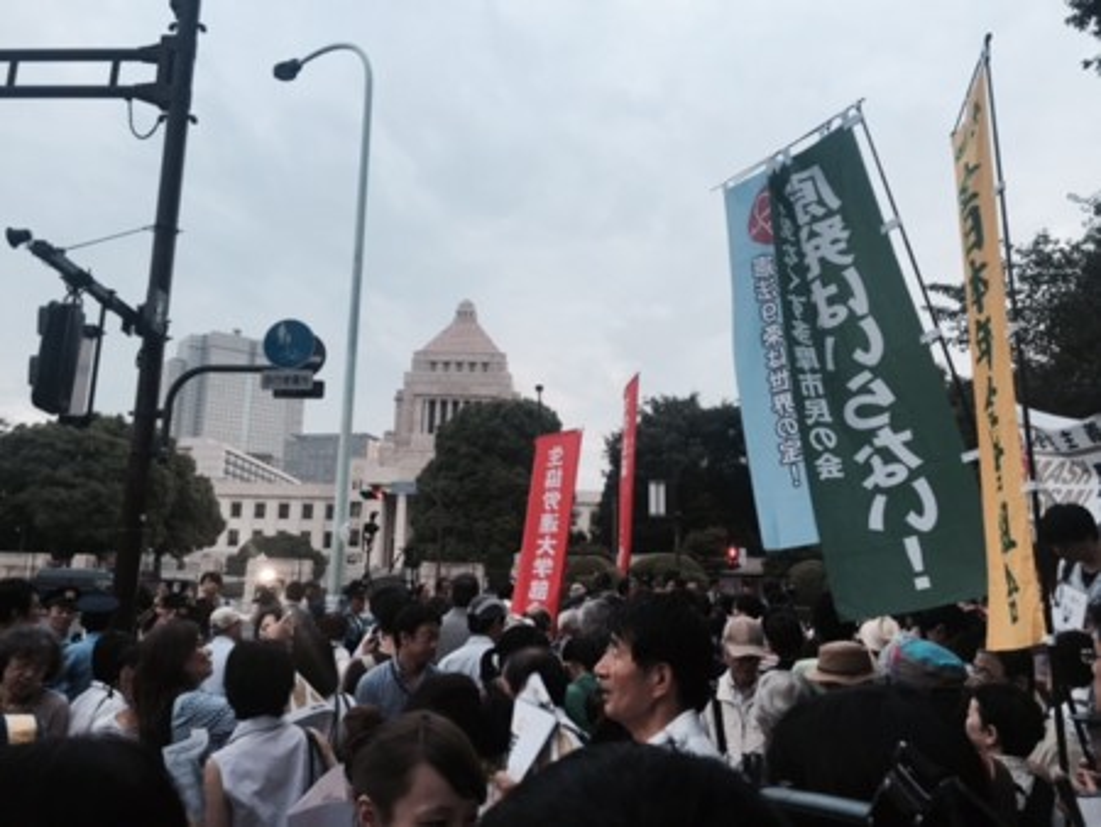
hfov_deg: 61.6
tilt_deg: +12.1
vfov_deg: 48.3
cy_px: 414
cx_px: 550
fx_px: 923
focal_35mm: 29
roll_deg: -3.0
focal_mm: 4.15
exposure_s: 1/40
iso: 32
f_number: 2.2
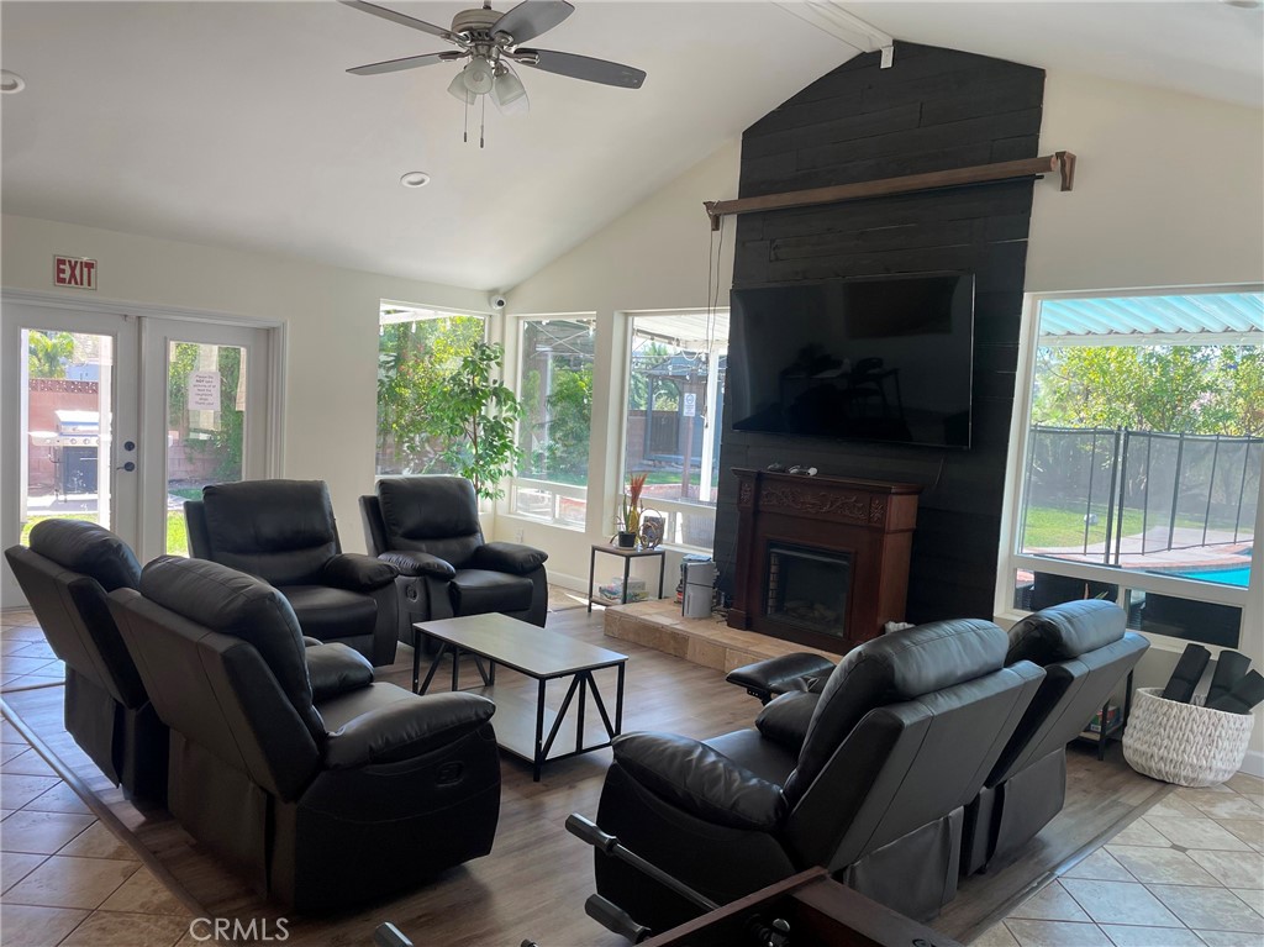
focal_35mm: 26
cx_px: 632
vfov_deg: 53.0
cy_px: 474
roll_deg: -2.4
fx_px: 949
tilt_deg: -5.5
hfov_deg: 67.3
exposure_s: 1/141
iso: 32
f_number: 1.6
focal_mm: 4.2
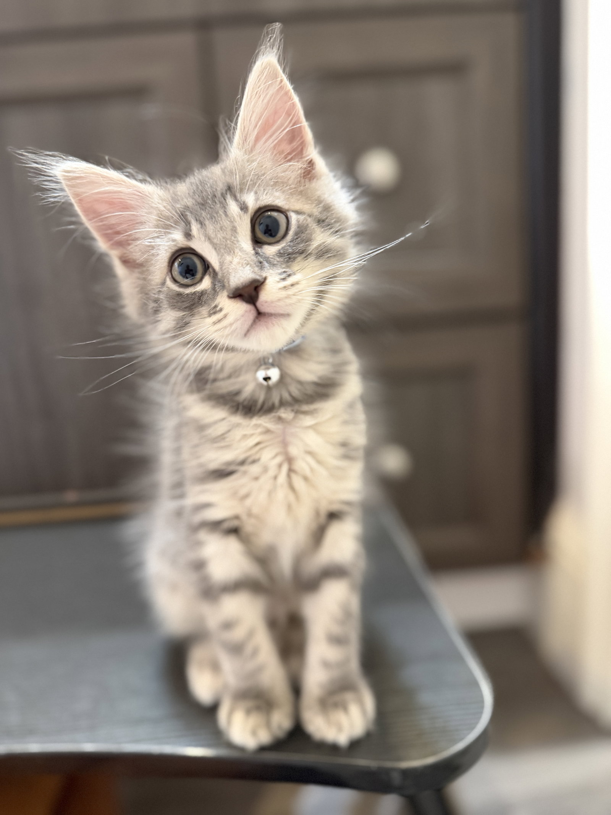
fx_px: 565
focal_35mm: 24
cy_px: 408
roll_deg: +4.4
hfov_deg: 56.8
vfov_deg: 71.6
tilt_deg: -11.2
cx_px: 306
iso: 640
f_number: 1.78
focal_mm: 6.76
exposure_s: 1/40
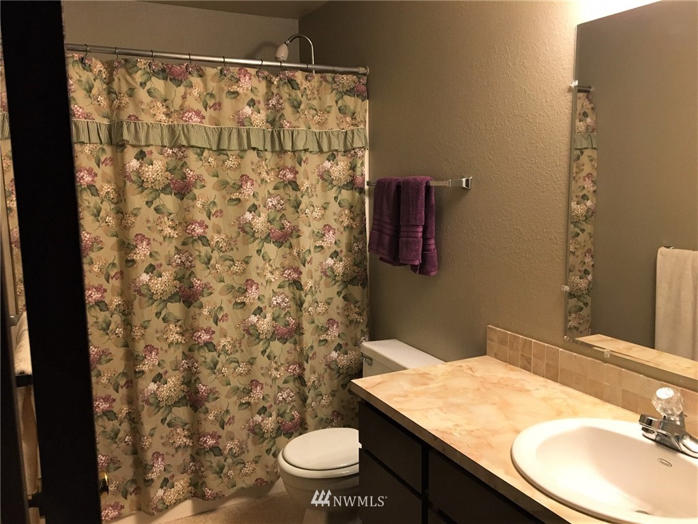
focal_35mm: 29
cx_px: 349
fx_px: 585
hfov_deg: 61.7
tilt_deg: -7.5
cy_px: 262
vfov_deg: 48.2
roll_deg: +0.3
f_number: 2.2
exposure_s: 1/30
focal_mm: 4.15
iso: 160
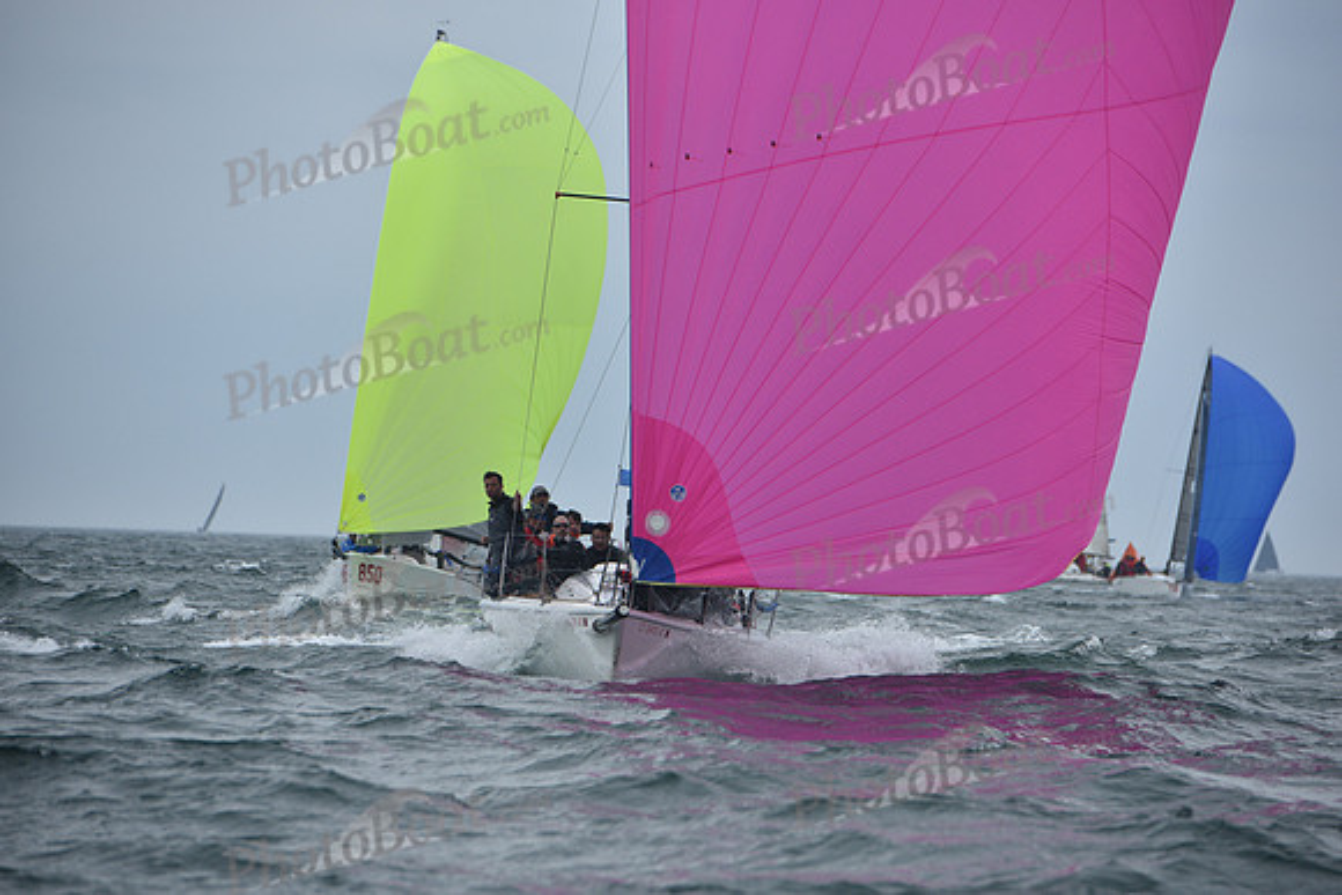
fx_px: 7457
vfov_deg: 6.9
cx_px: 671
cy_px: 448
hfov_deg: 10.3
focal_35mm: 200
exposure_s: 1/1250
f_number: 5.6
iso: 320
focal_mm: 200
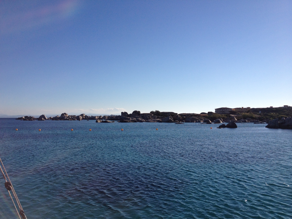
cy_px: 110
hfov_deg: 52.6
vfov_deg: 40.7
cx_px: 146
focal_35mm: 35
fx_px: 295
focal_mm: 4.28
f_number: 2.4
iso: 64
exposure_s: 1/3460
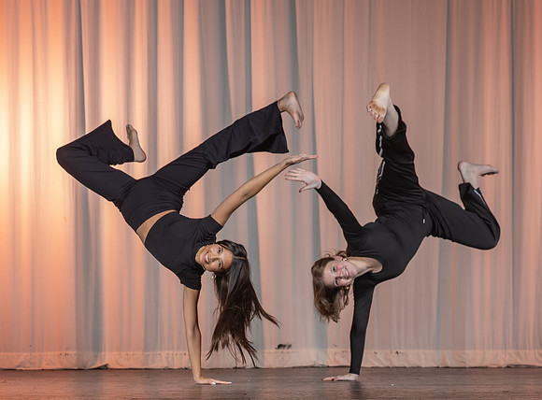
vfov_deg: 8.7
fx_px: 2635
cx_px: 318
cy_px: 341
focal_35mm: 169
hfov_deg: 11.7
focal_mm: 70
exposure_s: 1/160
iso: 125
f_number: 4
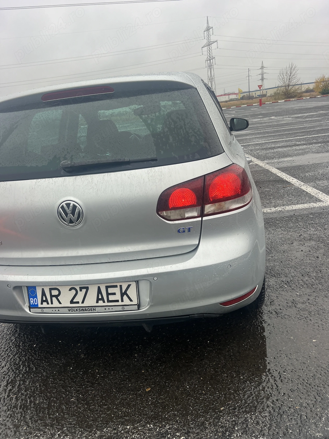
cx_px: 164
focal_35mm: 26
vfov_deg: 67.3
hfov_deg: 53.0
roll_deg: +8.5
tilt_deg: -22.0
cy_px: 220
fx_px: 330
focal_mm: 5.7
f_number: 1.5
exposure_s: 1/353
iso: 50
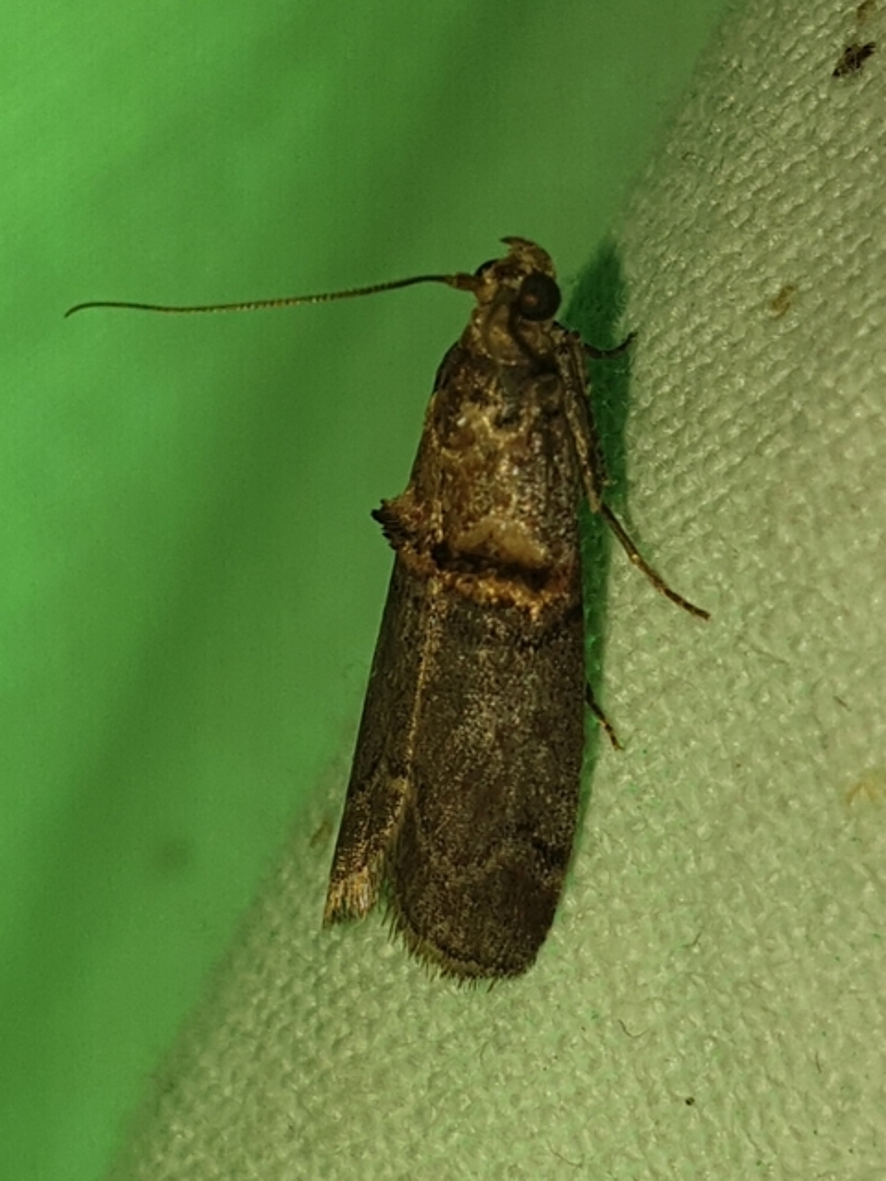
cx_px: 443
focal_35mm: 26
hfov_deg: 53.1
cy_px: 590
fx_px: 887
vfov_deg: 67.3
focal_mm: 4.3
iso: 50
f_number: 2.4
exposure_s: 1/759
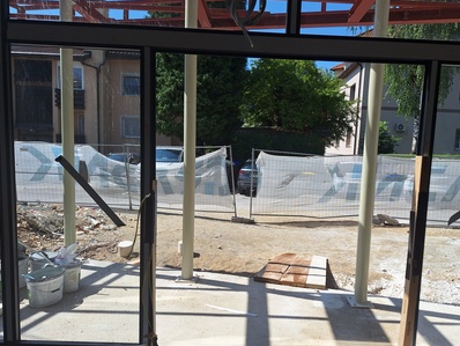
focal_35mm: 26
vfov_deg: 53.0
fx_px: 346
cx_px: 252
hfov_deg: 67.1
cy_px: 190
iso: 40
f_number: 1.8
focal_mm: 5.54
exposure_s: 1/3226
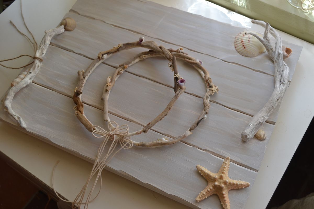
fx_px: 366
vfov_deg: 31.9
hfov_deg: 46.4
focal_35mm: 42
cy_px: 104
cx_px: 157
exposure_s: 1/125
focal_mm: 28
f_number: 5.6
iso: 400
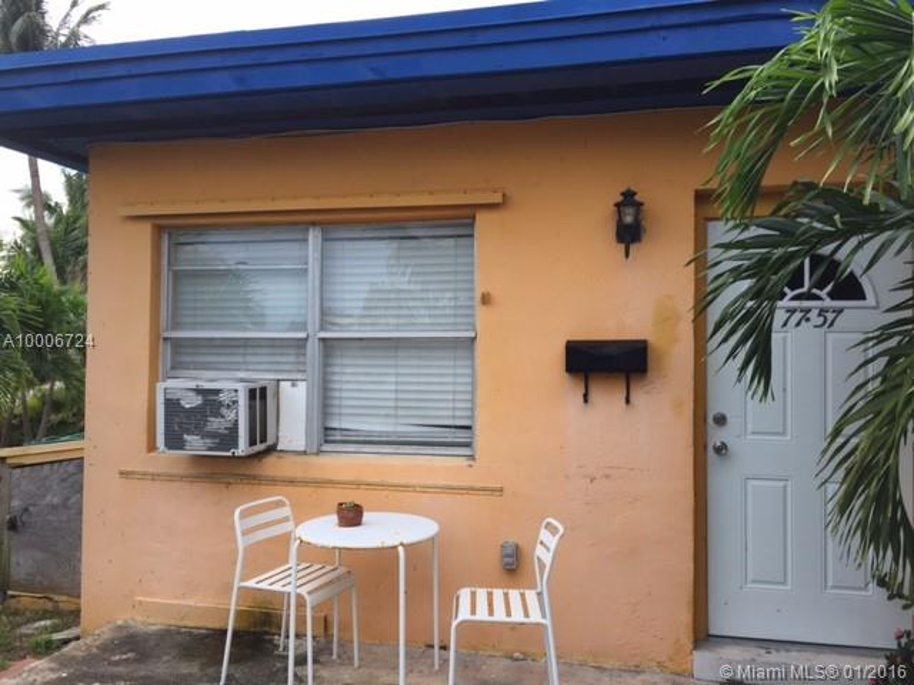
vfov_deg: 48.2
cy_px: 342
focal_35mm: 29
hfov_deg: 61.7
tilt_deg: +3.4
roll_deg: -2.1
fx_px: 766
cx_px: 457
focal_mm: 4.15
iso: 32
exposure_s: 1/775
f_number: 2.2
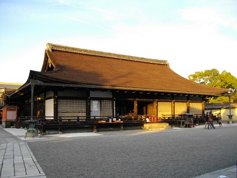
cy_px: 89
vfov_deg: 44.2
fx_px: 219
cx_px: 118
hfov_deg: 56.8
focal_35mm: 32
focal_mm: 5.7
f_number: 2.9
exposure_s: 1/200
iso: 100
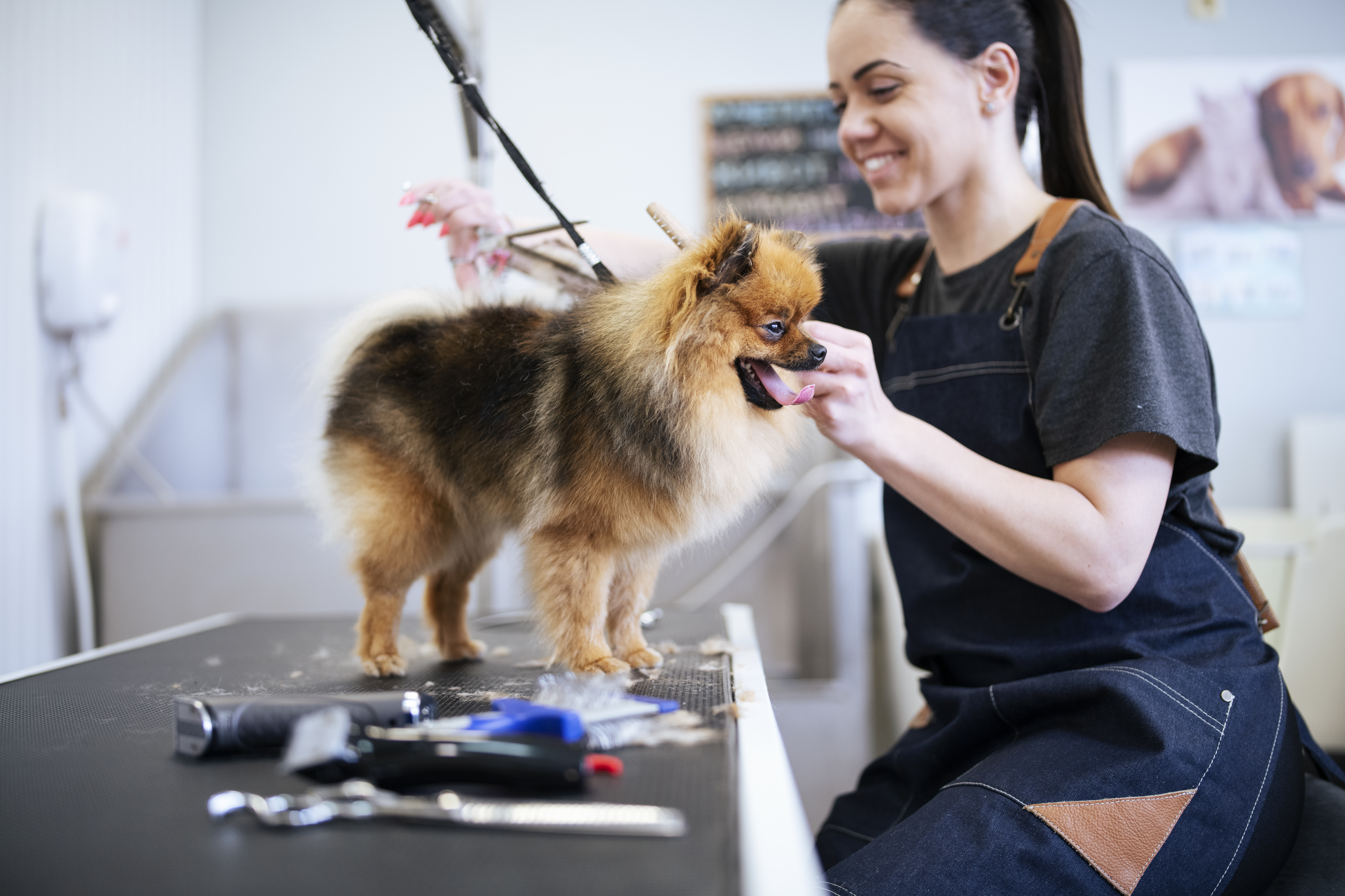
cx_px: 672
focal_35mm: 35
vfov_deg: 37.9
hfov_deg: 54.4
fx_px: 1308
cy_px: 448
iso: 400
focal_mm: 35
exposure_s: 1/200
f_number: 1.4
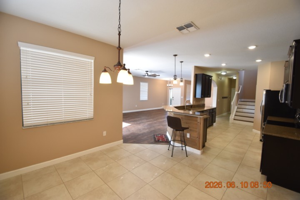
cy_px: 100
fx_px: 125
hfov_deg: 100.4
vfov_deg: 77.3
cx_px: 150
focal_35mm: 15
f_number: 3.5
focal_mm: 10
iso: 800
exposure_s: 1/90
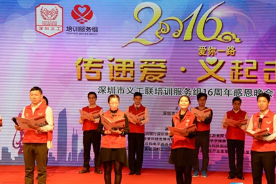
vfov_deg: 15.4
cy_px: 107
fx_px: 683
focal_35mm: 89
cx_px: 151
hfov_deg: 22.9
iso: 6400
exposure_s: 1/800
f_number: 7.1
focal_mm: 75
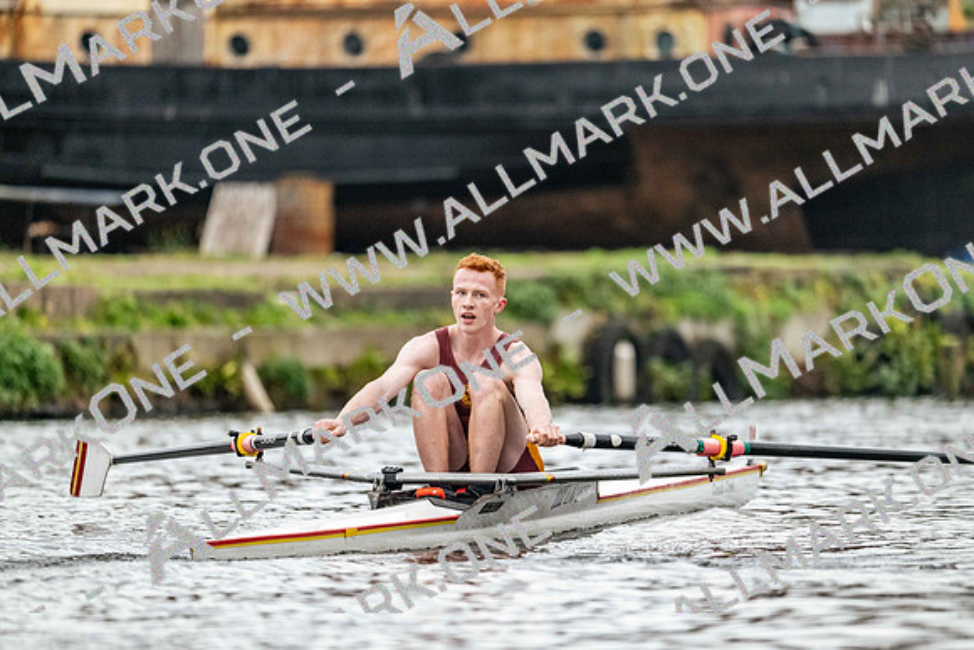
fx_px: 10824
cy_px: 325
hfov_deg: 5.2
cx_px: 487
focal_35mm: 400
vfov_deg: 3.4
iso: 3200
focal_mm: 400
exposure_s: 1/2500
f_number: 4.5
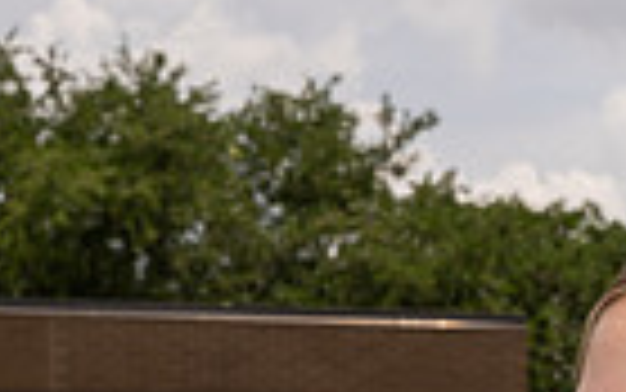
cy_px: 969
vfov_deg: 7.1
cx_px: 509
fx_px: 2936
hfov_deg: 12.1
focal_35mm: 172
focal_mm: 52
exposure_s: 1/250
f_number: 11
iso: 100
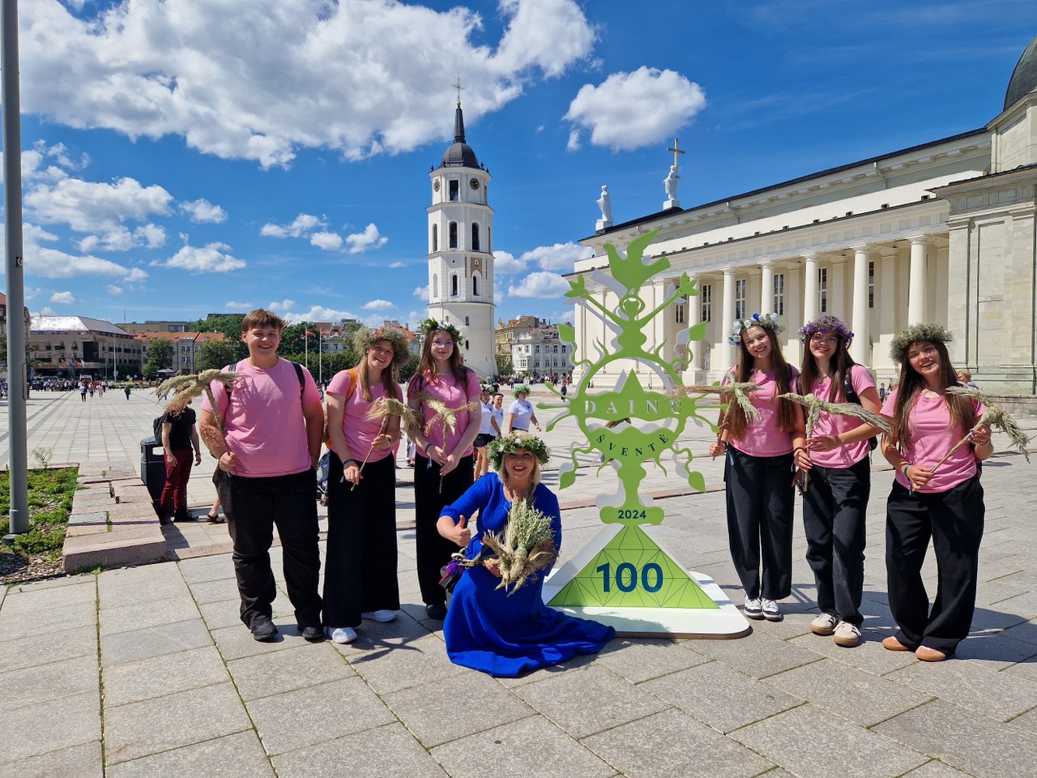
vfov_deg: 58.9
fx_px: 689
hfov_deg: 73.9
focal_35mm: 23
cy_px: 389
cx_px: 518
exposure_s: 1/2960
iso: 50
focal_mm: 5.4
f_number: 1.8
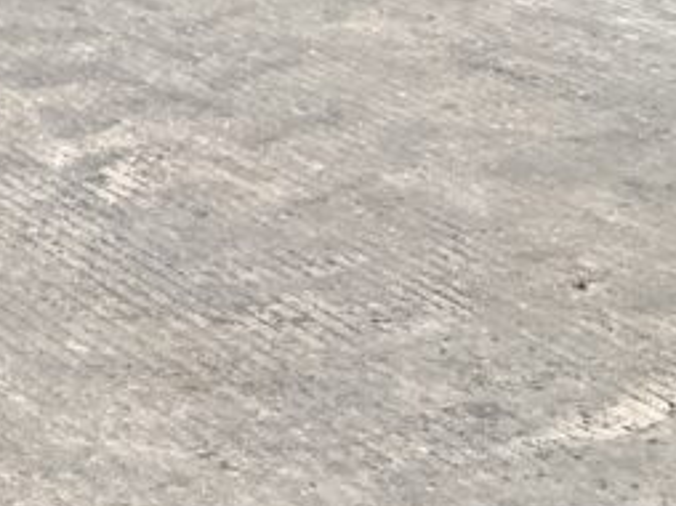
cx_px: -383
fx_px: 2283
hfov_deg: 15.4
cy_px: 290
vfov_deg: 12.6
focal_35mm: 117
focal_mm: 3
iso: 16
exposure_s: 1/1786
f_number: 1.8
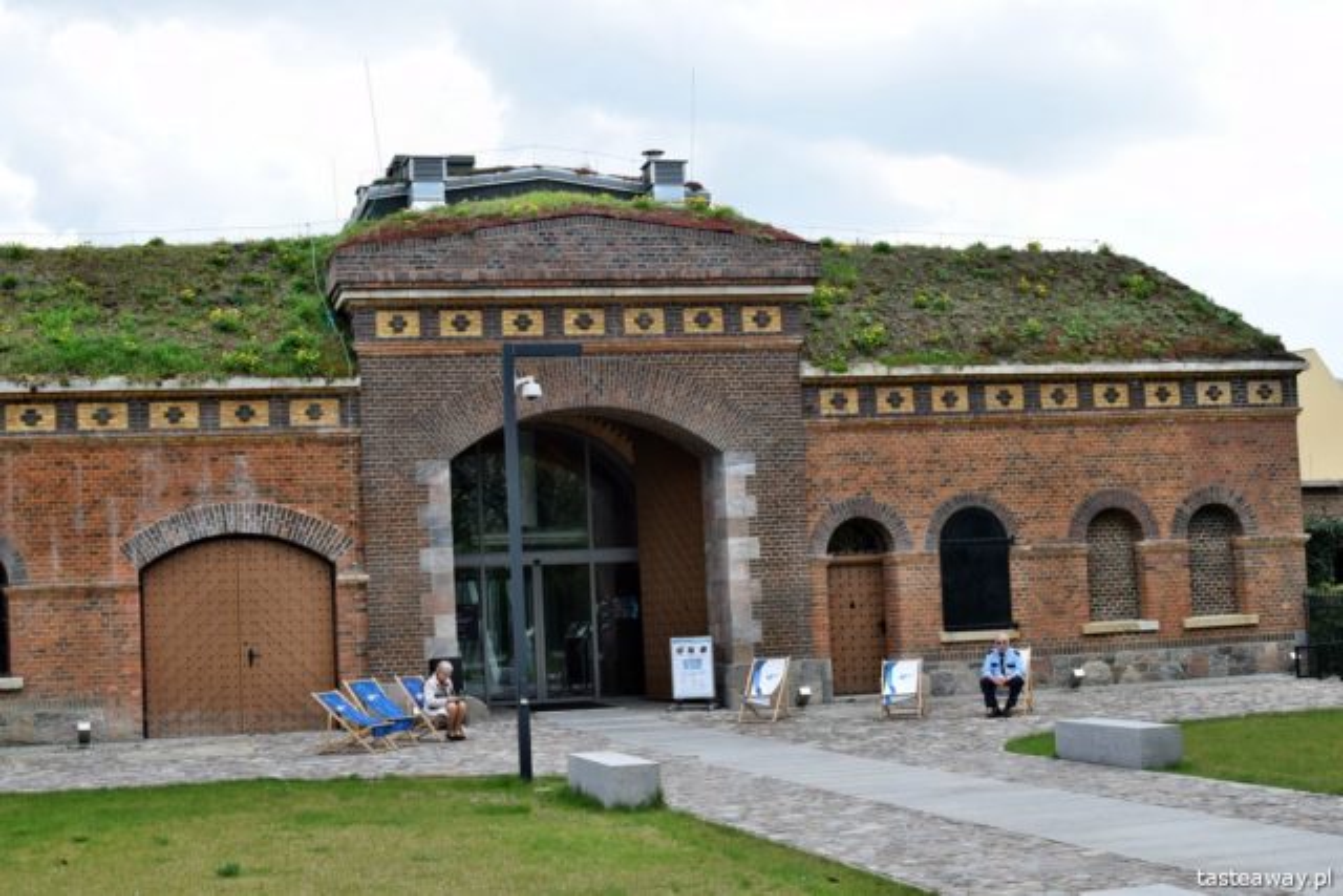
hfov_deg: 37.8
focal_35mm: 52
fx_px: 1959
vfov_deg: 25.8
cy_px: 448
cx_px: 672
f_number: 8
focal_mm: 35
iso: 200
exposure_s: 1/320
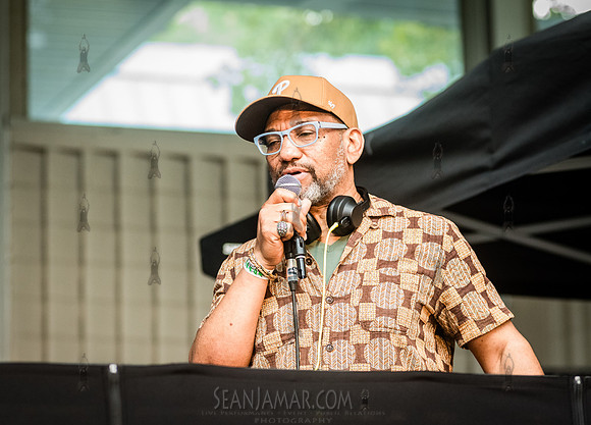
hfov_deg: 13.4
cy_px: 184
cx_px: 334
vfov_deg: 9.6
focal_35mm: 150
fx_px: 2522
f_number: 4
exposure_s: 1/400
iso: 4000
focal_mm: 120
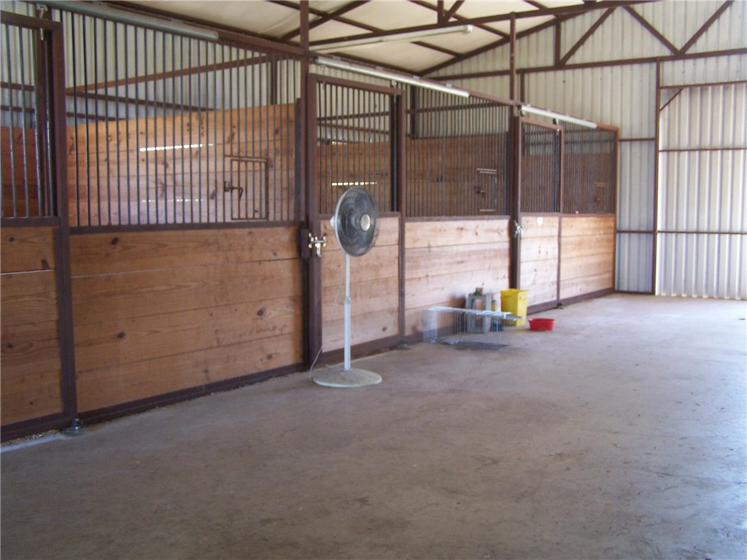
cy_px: 280
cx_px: 374
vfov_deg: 37.7
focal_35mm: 38
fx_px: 820
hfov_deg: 49.0
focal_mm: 6.3
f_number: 2.8
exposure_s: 1/30
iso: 140
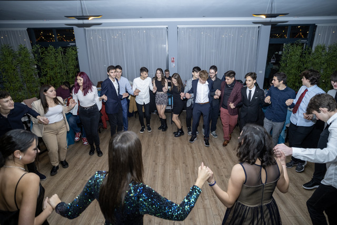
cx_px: 168
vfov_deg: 62.0
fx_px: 187
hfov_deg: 84.0
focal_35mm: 20
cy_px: 112
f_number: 1.8
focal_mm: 13
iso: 640
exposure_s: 1/160
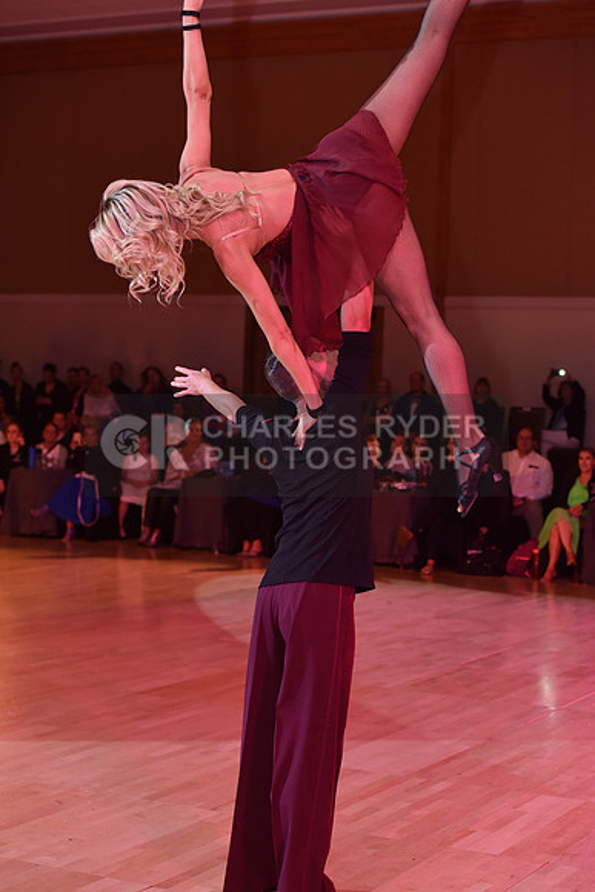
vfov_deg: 28.8
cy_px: 446
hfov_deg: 19.5
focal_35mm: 70
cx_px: 298
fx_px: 1734
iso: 1600
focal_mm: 70
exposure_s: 1/250
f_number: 4
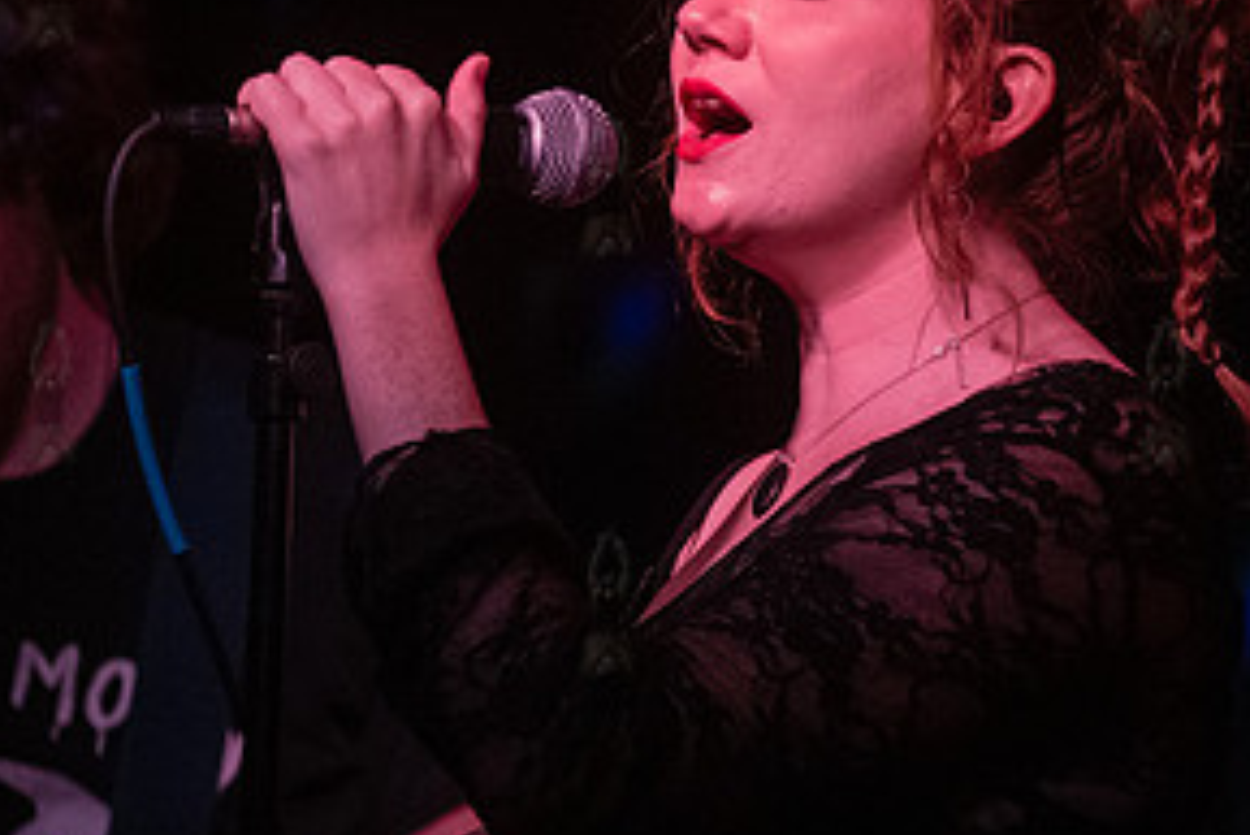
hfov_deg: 5.9
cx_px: 669
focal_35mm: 350
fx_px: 12158
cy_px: 75
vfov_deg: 3.9
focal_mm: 155
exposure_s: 1/320
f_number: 4
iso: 8000
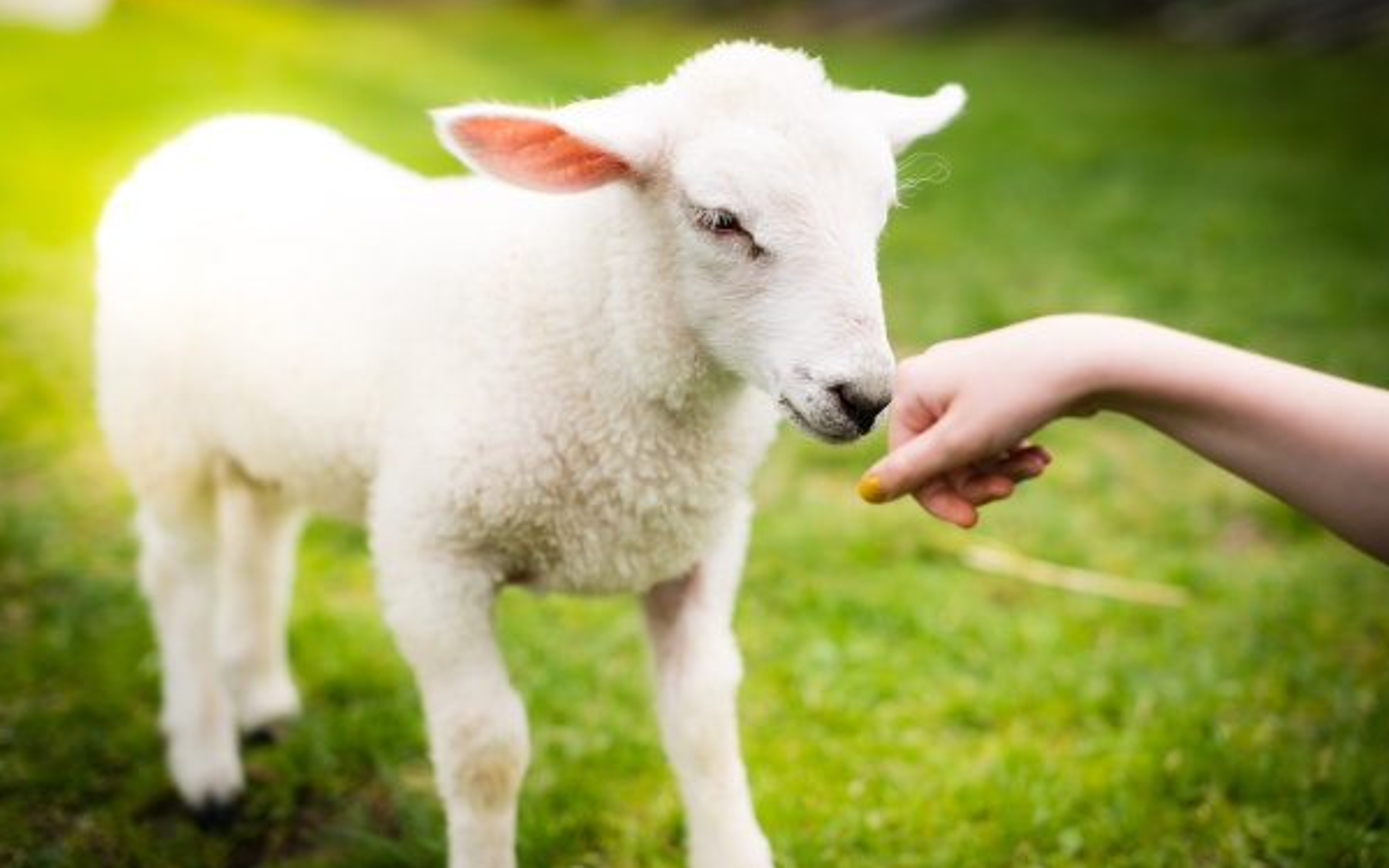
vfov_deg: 24.9
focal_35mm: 52
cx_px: 699
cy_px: 421
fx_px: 1968
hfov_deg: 38.9
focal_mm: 50
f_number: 2.2
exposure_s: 1/250
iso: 100
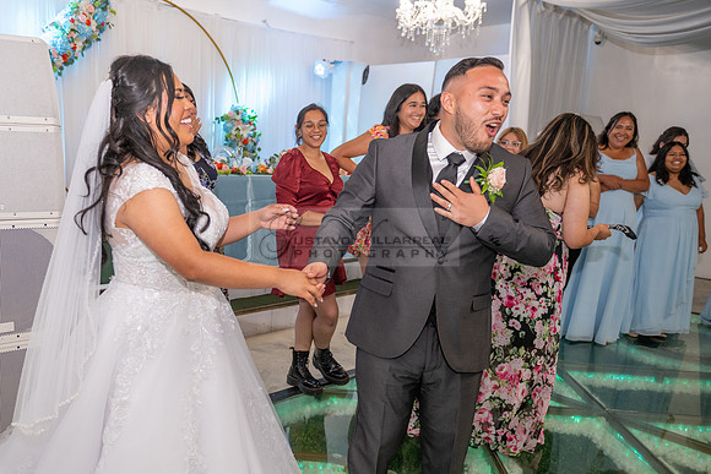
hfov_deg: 59.0
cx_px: 255
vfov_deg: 41.9
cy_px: 279
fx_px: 617
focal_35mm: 31
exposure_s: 1/160
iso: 1000
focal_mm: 24
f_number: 3.2
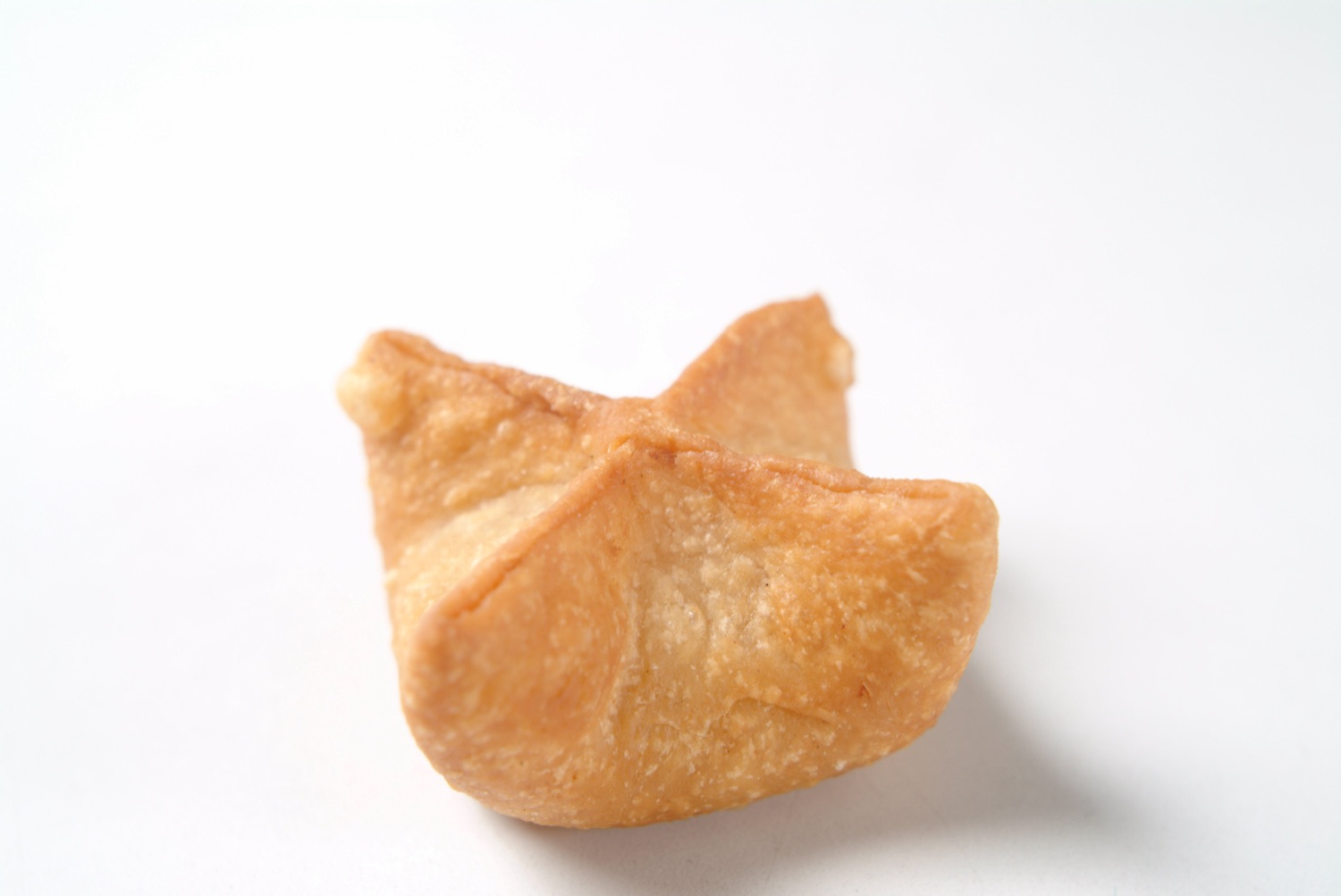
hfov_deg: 53.1
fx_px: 1342
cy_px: 448
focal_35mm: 36
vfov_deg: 36.9
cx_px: 670
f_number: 5.6
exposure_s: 1/125
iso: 100
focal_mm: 24
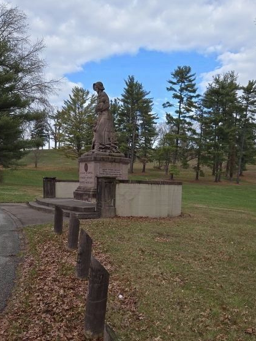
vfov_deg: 55.0
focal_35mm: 33
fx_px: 326
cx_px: 148
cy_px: 205
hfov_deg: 42.8
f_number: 1.8
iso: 25
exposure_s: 1/885
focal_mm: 5.4
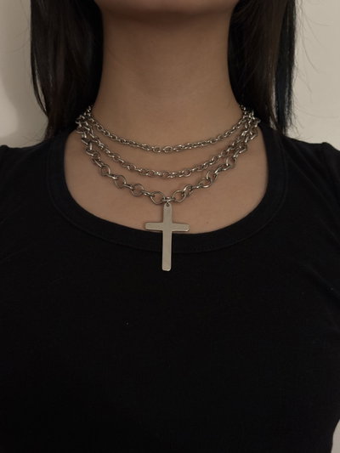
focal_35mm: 48
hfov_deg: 30.3
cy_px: 226
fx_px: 628
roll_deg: -1.0
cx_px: 170
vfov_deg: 39.6
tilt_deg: -0.4
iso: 400
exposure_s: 1/33
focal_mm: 6.76
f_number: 1.78
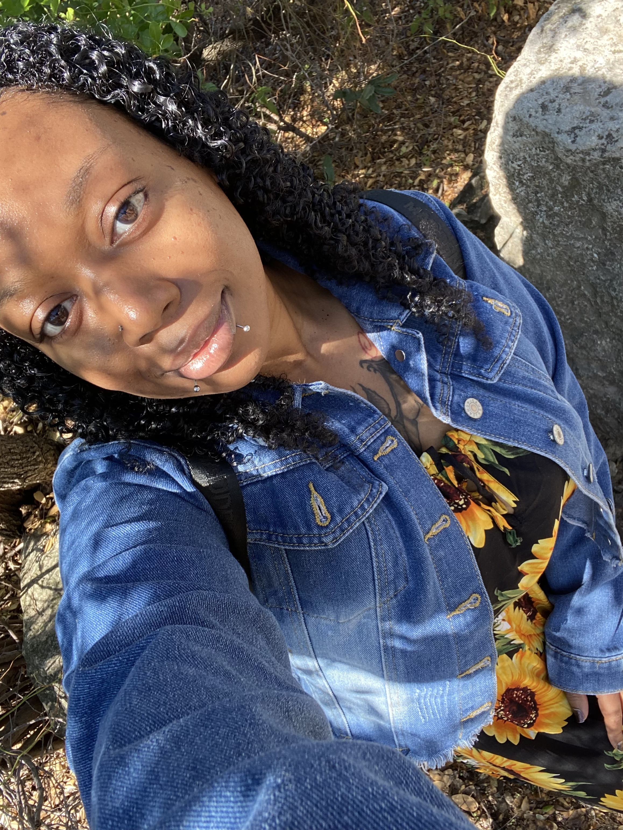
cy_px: 415
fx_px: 720
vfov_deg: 60.0
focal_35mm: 30
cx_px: 312
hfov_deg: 46.8
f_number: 2.2
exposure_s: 1/152
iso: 25
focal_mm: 2.71
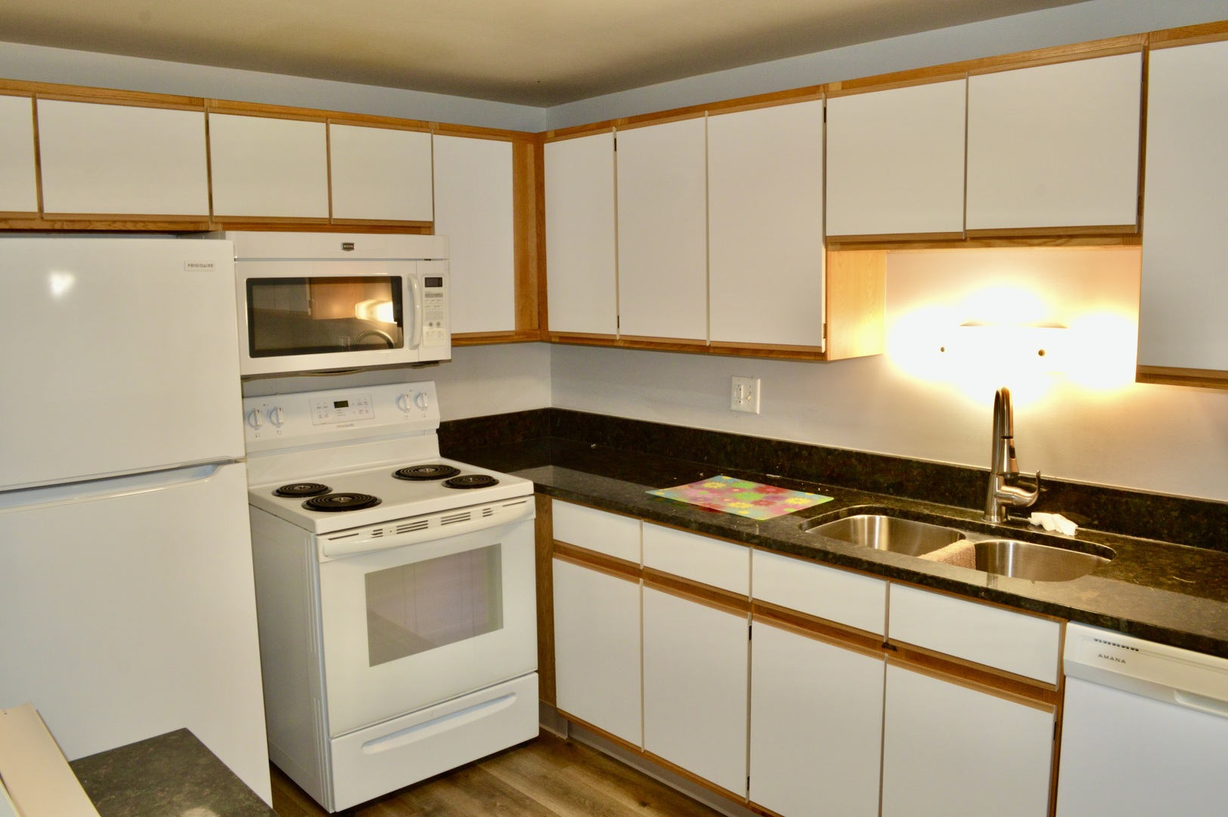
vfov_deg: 47.9
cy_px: 408
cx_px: 614
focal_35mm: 27
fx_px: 920
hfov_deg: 67.4
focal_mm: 18
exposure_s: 1/15
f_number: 13
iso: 800
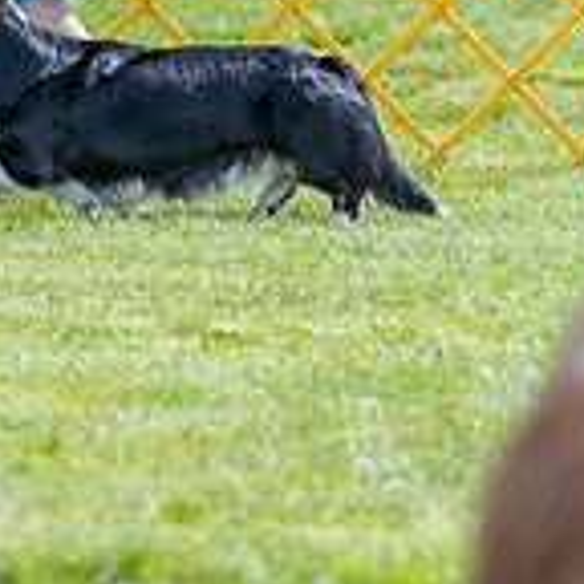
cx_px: -199
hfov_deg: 3.8
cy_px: -185
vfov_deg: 3.8
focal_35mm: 460
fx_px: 8780
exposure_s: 1/1600
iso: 400
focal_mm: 134
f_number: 4.5
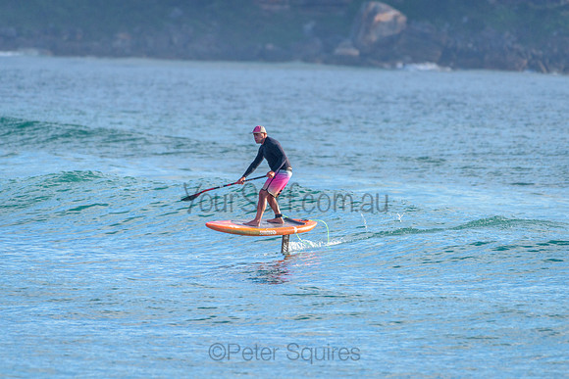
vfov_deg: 2.2
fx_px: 9688
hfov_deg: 3.4
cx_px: 284
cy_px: 190
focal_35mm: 613
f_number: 5.6
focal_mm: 500
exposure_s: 1/2000
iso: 360
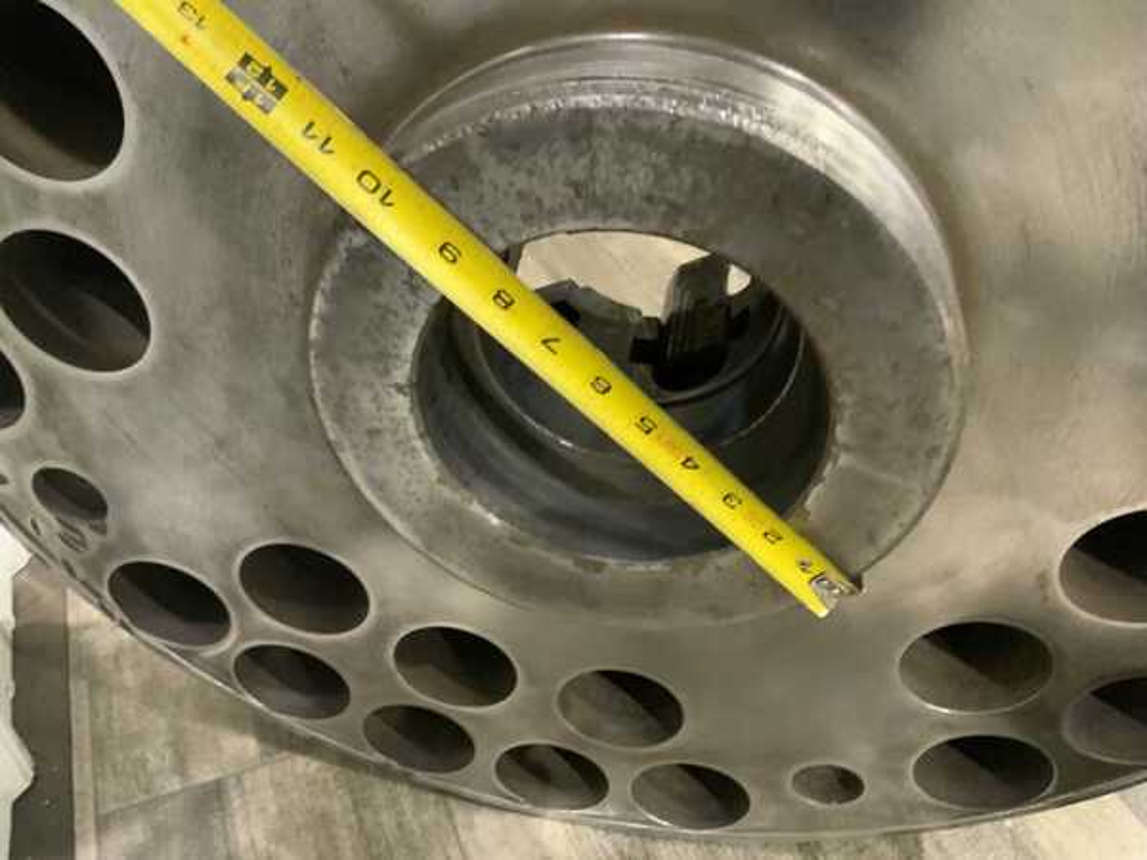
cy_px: 430
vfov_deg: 48.2
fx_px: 961
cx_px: 574
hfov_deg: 61.7
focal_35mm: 29
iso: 400
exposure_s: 1/30
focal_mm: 3
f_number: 1.8
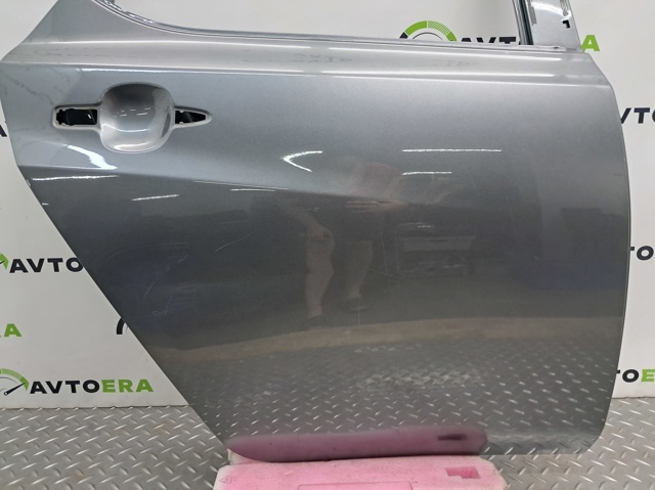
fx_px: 511
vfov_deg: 51.3
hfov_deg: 65.4
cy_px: 245
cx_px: 328
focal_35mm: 27
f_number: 1.8
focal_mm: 4
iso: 125
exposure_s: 1/50
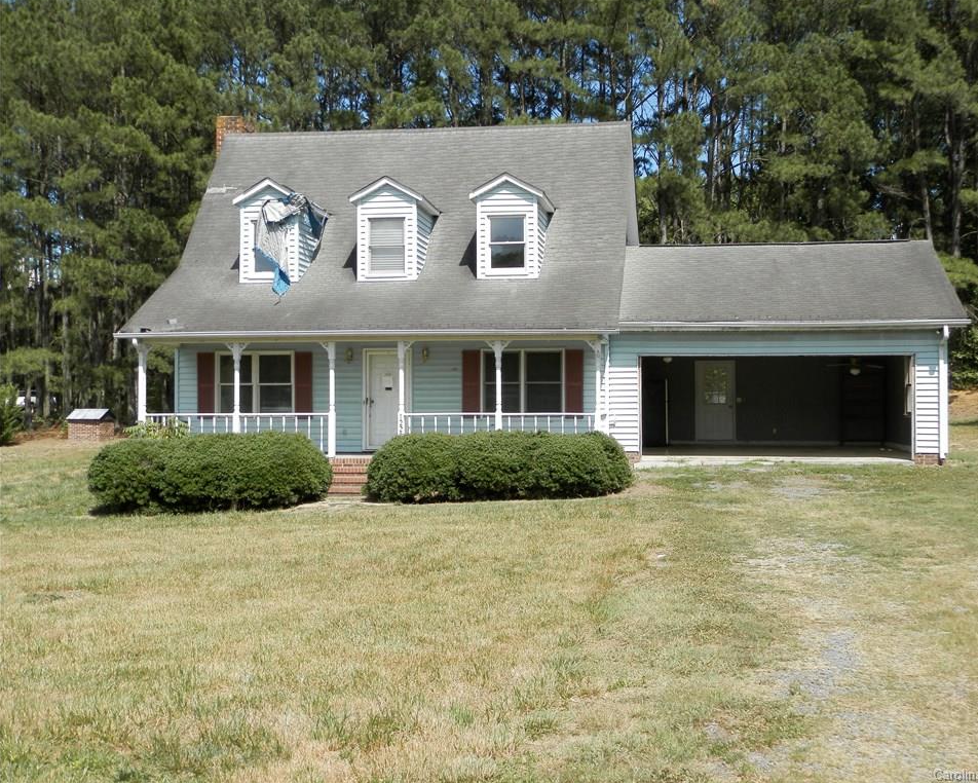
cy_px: 389
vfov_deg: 35.7
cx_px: 525
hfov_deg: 43.8
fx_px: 1216
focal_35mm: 42
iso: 80
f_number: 3.5
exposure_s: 1/640
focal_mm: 7.2
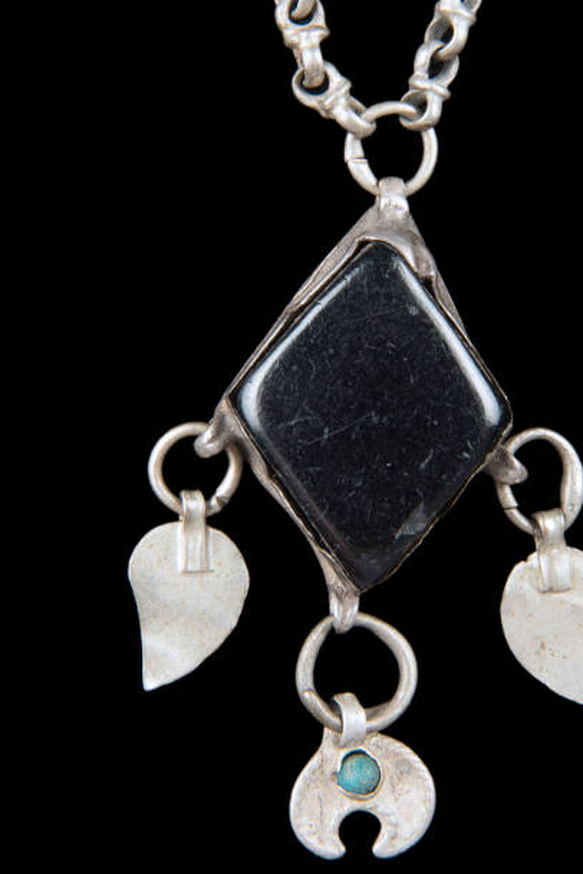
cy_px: 395
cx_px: 348
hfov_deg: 9.9
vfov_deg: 14.9
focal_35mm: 138
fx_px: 3352
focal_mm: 105
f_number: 29
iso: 100
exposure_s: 8
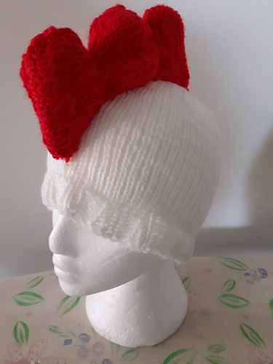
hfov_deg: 45.4
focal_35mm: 31
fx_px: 326
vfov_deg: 58.4
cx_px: 136
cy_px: 182
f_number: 1.9
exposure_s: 1/17
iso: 500
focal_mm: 3.7
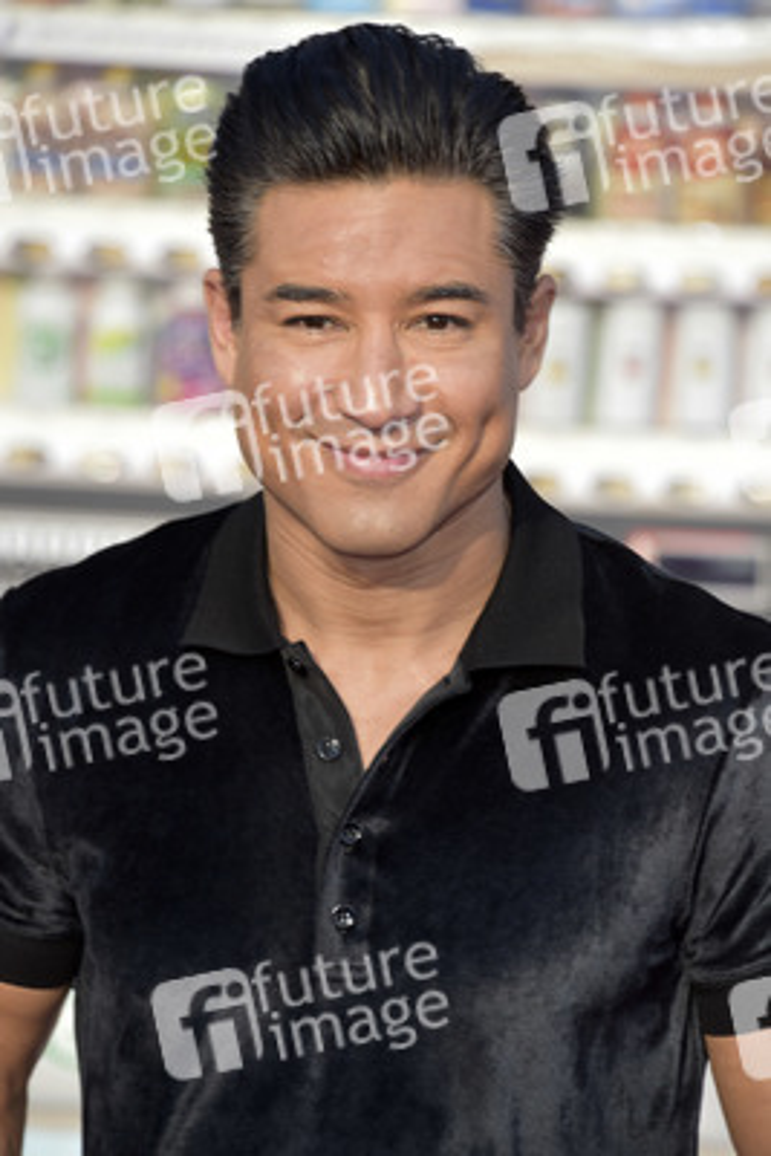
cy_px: 578
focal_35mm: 300
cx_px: 386
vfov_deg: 6.9
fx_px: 9628
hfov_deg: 4.6
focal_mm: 300
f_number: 7.1
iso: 400
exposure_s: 1/250
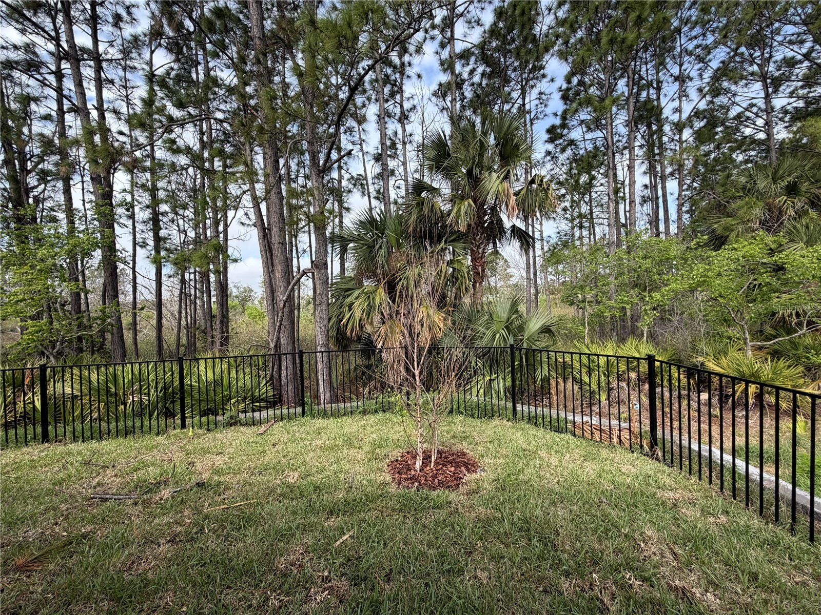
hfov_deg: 102.1
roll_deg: +1.1
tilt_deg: -1.0
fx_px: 332
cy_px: 308
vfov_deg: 85.7
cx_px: 410
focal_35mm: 14
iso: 40
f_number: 2.2
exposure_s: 1/664
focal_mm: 2.22
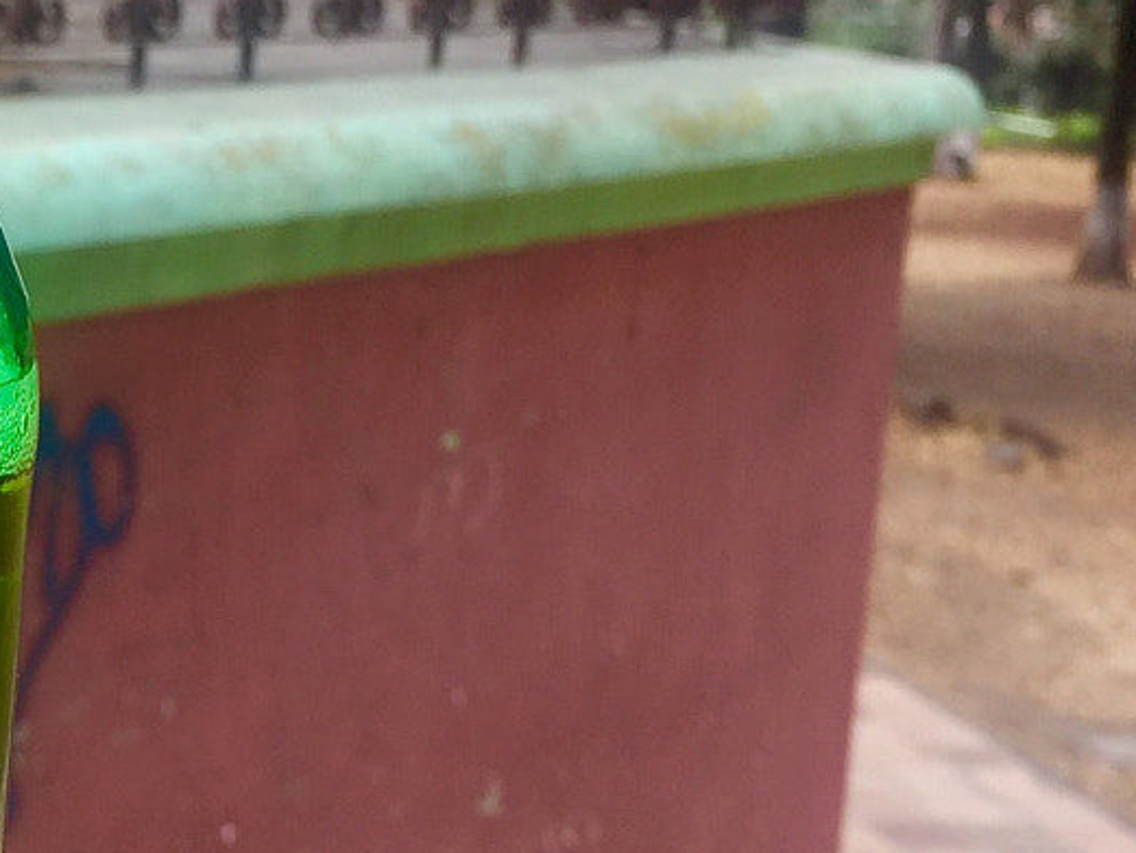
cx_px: -63
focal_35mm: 89
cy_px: 412
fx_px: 2921
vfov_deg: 16.6
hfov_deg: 21.1
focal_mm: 4.15
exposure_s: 1/148
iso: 32
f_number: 2.2
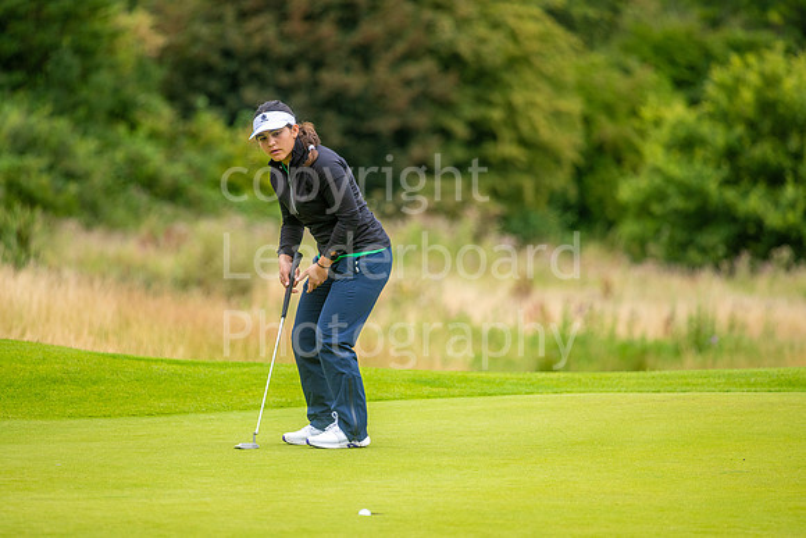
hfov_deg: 6.9
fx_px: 6718
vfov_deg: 4.6
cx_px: 403
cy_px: 269
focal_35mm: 300
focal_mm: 300
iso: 320
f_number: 4.5
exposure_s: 1/1000
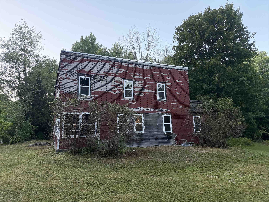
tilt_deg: +7.8
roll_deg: +1.1
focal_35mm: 24
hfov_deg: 71.6
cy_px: 101
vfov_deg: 56.8
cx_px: 134
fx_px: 187
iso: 200
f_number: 1.78
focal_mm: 6.76
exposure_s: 1/228
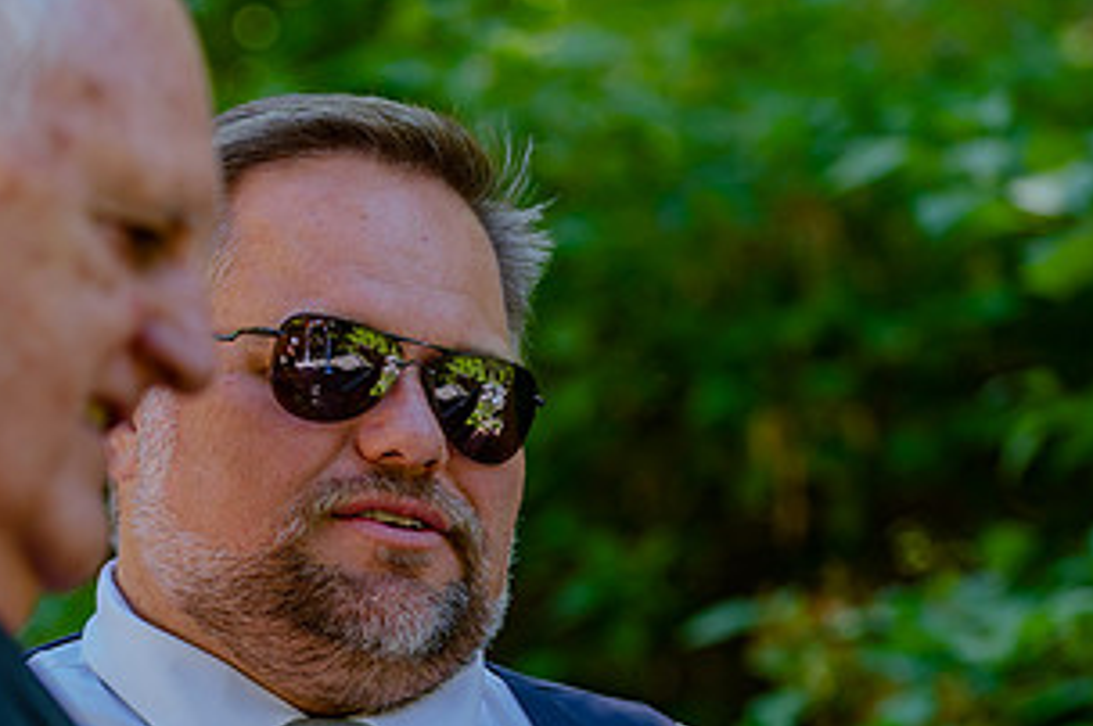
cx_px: 283
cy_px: 700
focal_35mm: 274
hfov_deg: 7.5
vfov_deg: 5.0
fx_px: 8310
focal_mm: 105
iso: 200
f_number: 2.8
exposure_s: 1/160
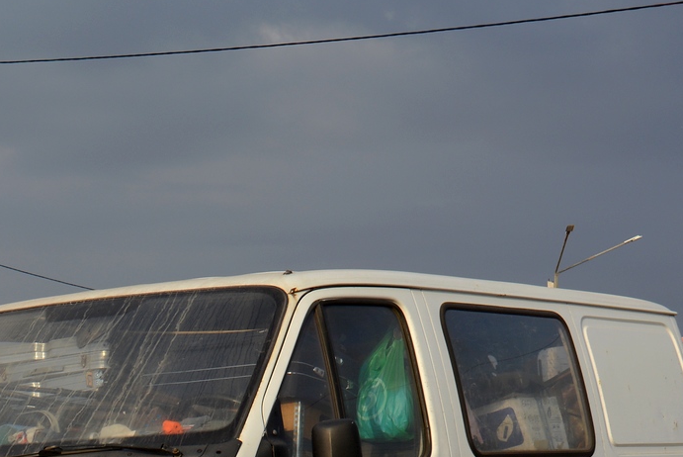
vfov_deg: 13.0
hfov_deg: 19.5
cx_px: 200
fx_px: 1975
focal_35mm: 104
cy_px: 450
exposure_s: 1/250
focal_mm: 32
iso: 100
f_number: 8
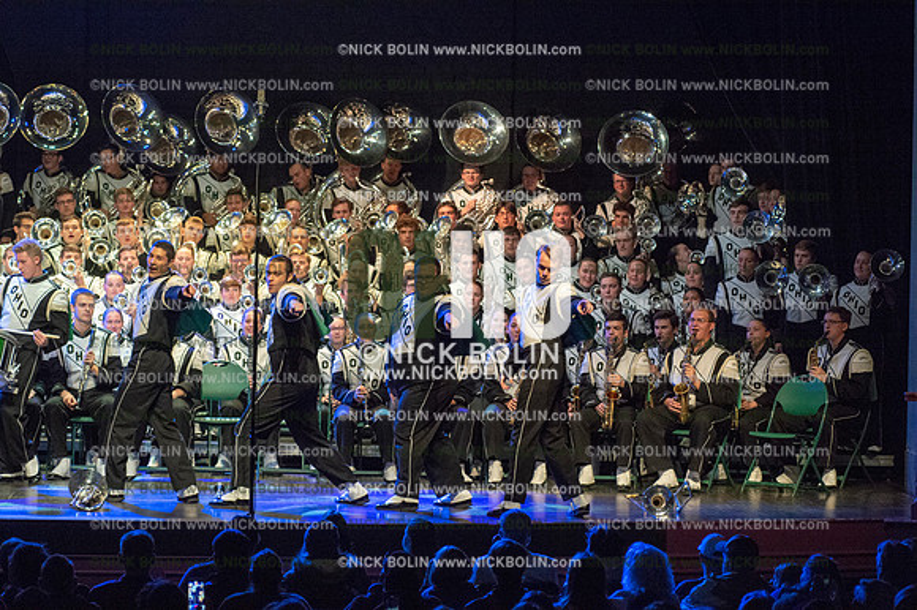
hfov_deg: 13.7
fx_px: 3819
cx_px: 458
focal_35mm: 150
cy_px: 305
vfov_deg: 9.1
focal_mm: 150
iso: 8000
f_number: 5.6
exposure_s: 1/400
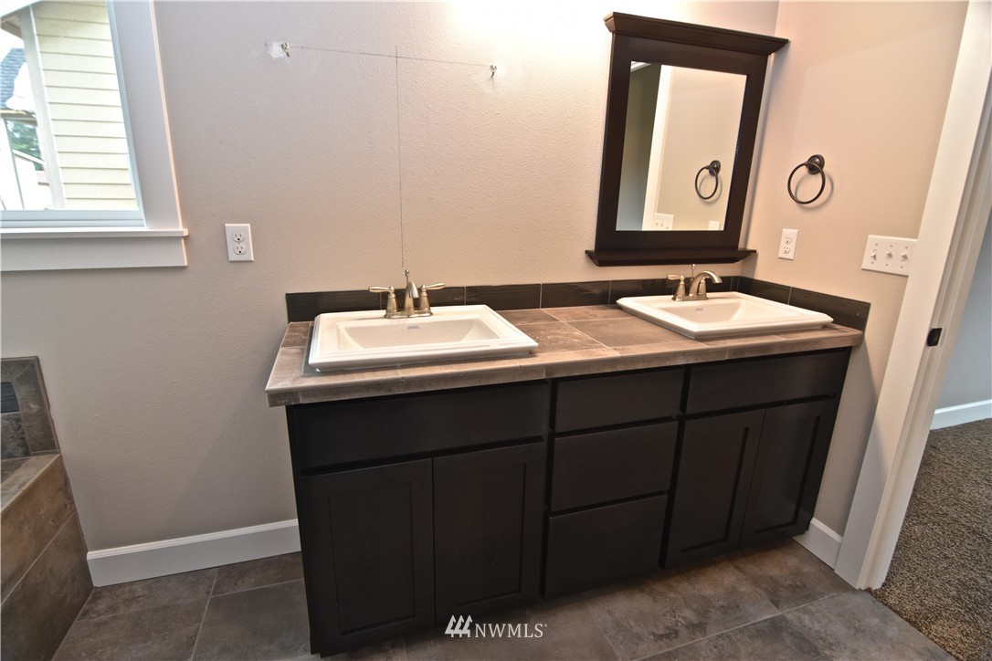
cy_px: 330
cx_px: 496
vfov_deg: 72.1
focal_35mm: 16
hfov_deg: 95.0
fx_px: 455
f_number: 4
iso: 450
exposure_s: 1/60
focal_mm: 11
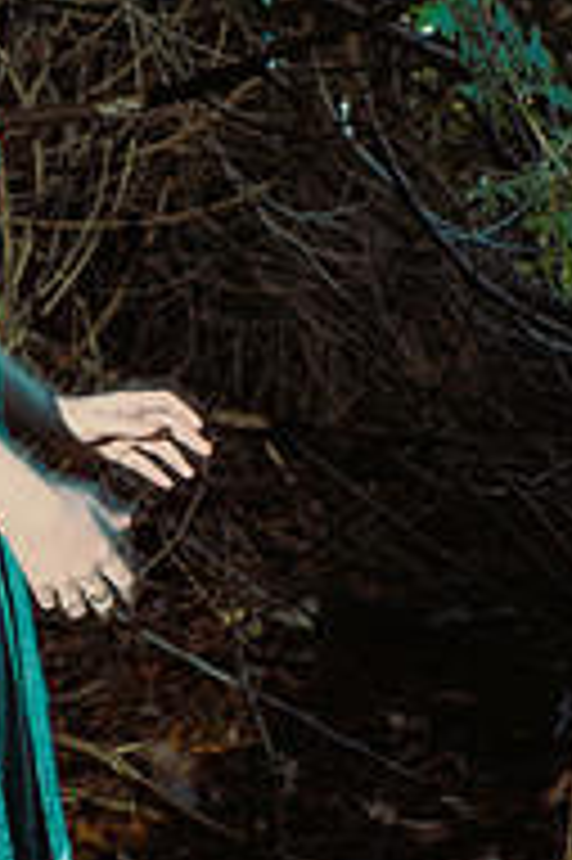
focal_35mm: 85
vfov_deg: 23.9
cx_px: 0
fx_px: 2029
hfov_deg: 15.7
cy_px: 504
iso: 400
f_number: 5
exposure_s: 1/60
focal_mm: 24
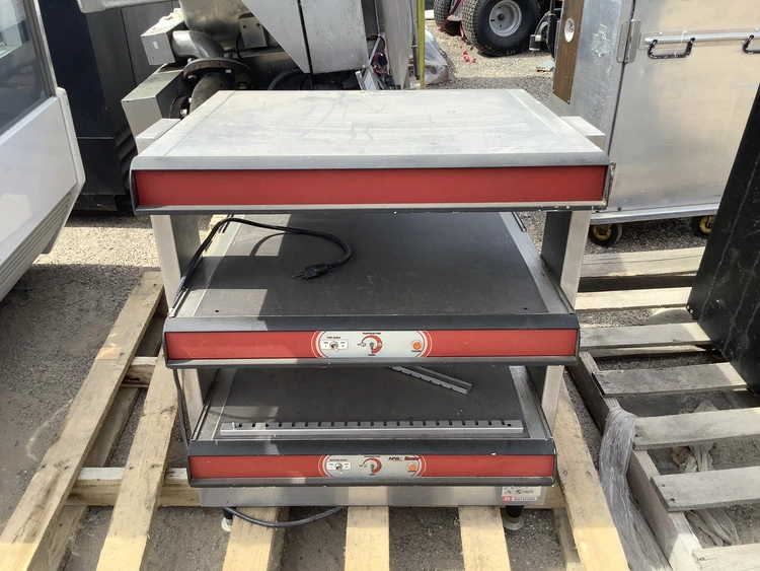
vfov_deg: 45.5
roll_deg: -0.4
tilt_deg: -32.1
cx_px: 380
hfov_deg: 58.3
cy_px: 286
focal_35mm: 31
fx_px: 681
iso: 25
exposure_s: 1/554
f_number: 2.4
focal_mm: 3.3
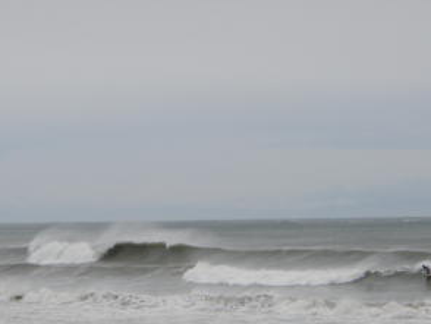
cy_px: 264
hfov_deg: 9.3
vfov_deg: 7.0
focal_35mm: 213
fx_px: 2654
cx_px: 96
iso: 80
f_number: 5
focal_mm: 20.1
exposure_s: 1/320
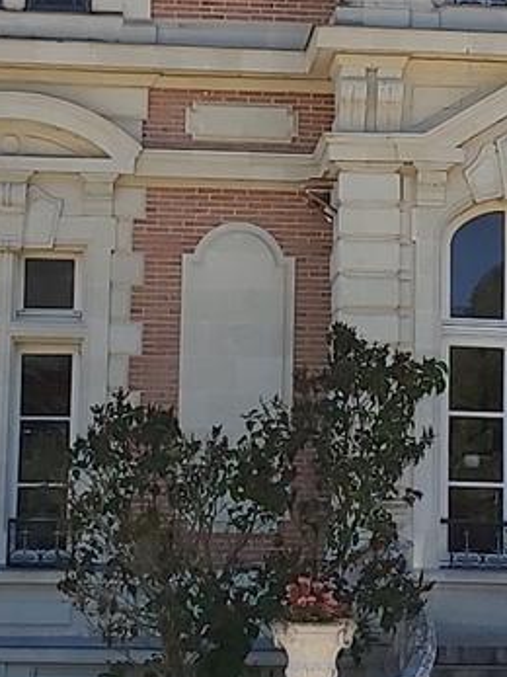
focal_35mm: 144
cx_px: 353
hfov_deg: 10.3
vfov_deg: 13.7
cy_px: 293
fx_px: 2814
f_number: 1.7
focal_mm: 3.92
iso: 64
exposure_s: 1/1239
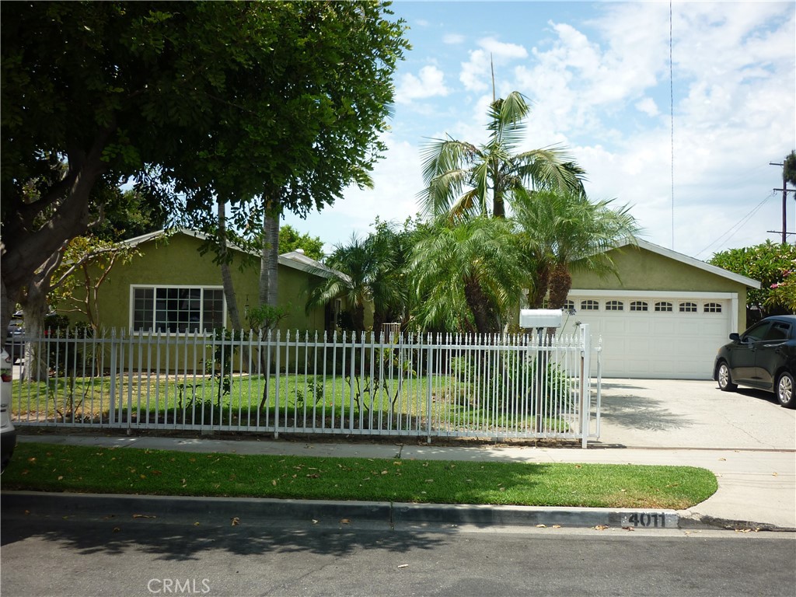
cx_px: 398
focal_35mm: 33
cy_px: 298
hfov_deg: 55.4
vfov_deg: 42.9
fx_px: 759
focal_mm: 5.5
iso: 80
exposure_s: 1/125
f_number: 8
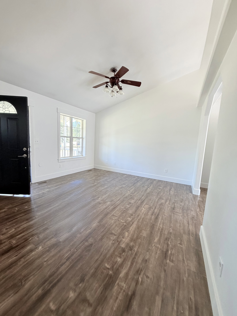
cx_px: 118
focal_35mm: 14
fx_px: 128
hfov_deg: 85.7
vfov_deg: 102.1
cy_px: 158
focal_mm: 2.22
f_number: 2.2
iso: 160
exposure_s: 1/121
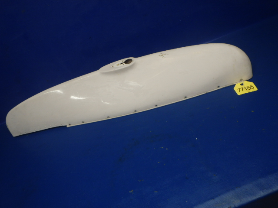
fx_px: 225
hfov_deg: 63.4
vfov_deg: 49.7
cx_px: 139
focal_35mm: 28
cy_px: 104
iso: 200
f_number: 3.9
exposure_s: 1/30
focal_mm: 5
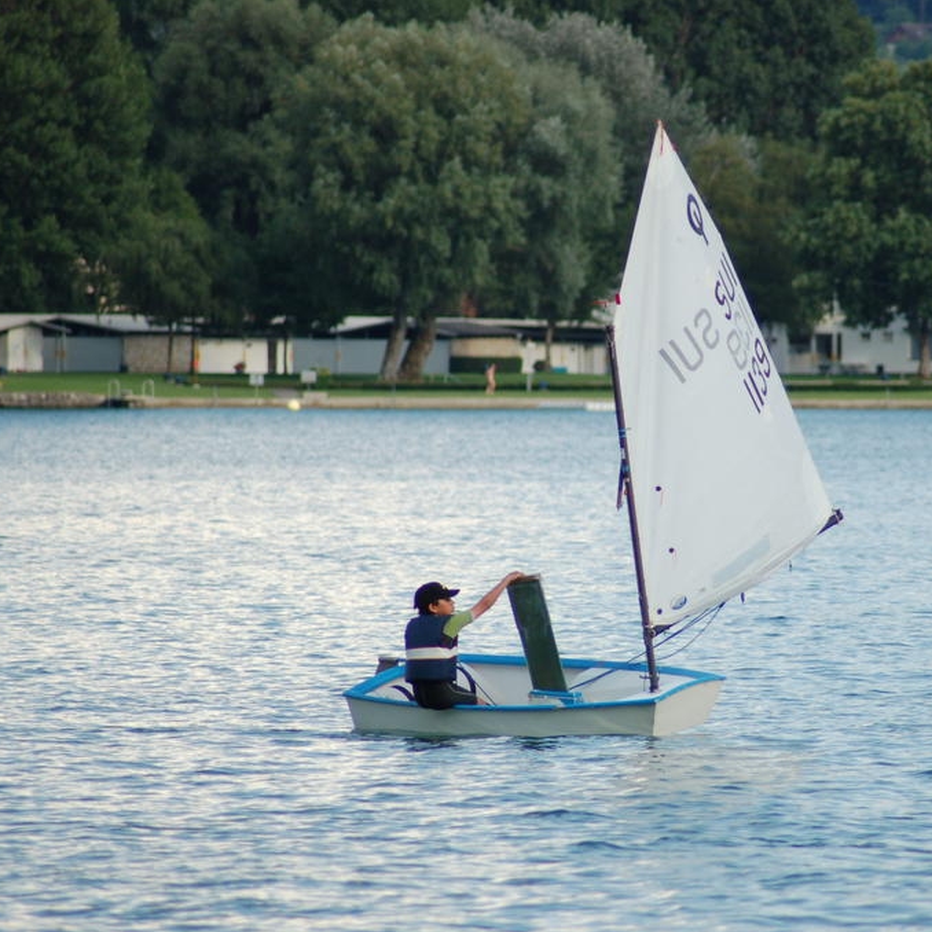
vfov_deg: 3.8
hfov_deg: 3.8
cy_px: 467
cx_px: 682
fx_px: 14073
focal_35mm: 462
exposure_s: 1/1250
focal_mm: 240
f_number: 5.3
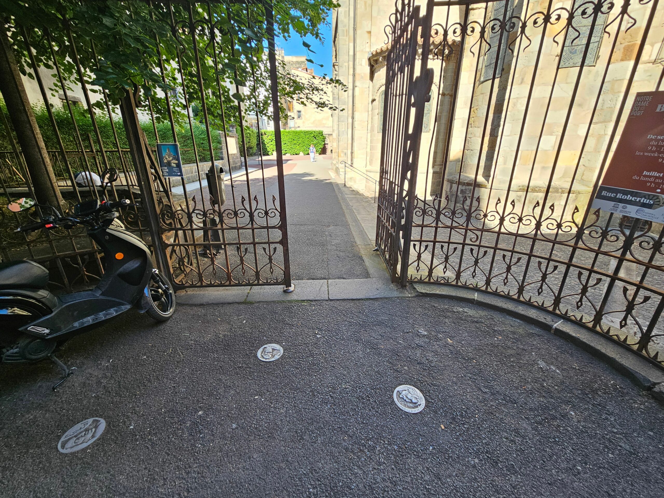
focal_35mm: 13
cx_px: 332
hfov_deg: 106.2
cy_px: 249
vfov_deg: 89.9
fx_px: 249
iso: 64
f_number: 2.2
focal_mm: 2.2
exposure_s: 1/243
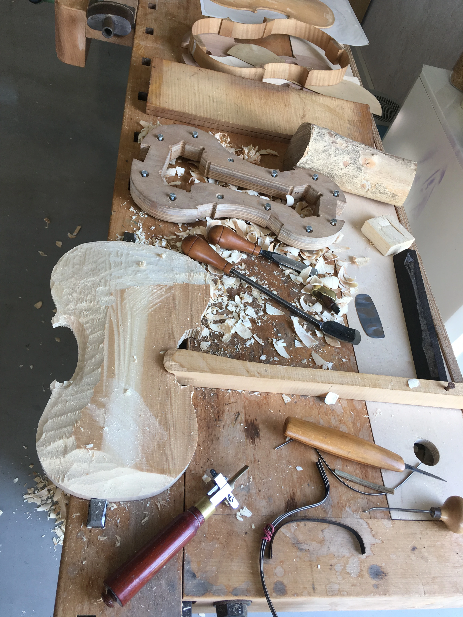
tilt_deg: -50.1
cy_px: 308
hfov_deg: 48.2
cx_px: 232
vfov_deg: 61.7
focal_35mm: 29
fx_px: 517
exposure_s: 1/50
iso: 25
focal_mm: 4.15
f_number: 2.2
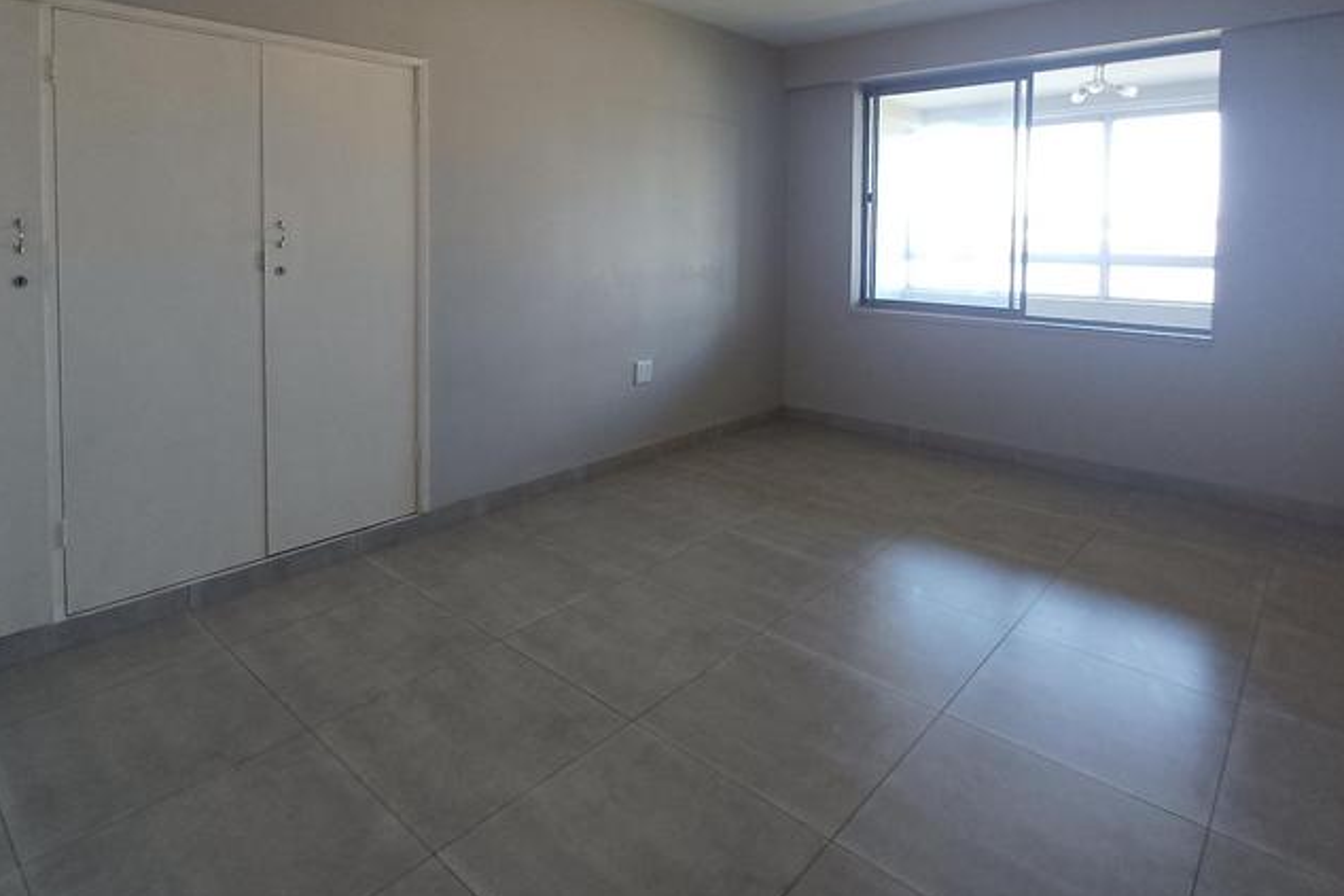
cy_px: 271
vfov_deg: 57.7
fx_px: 784
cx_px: 655
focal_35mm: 21
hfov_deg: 81.2
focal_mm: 1.64
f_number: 2.2
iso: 100
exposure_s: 1/50
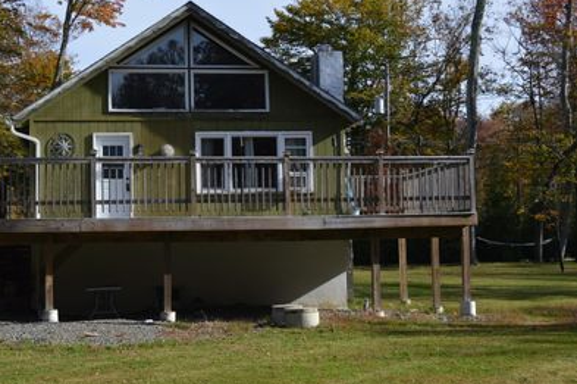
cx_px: 238
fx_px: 976
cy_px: 177
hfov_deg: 32.8
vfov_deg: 22.2
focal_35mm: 61
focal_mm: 32
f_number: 8
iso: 100
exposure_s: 1/250
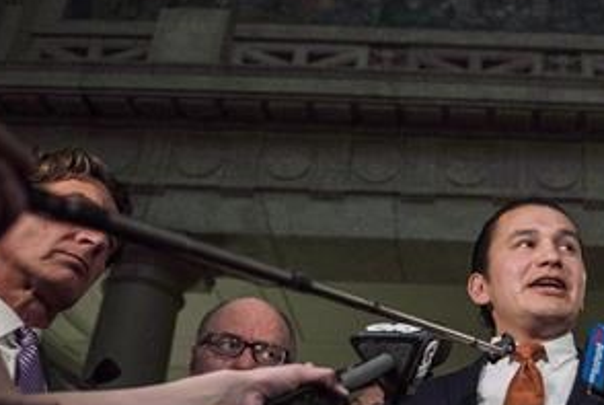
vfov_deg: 24.7
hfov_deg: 35.8
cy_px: 380
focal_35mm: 53
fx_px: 891
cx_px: 509
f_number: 2.8
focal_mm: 24
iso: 4000
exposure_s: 1/640
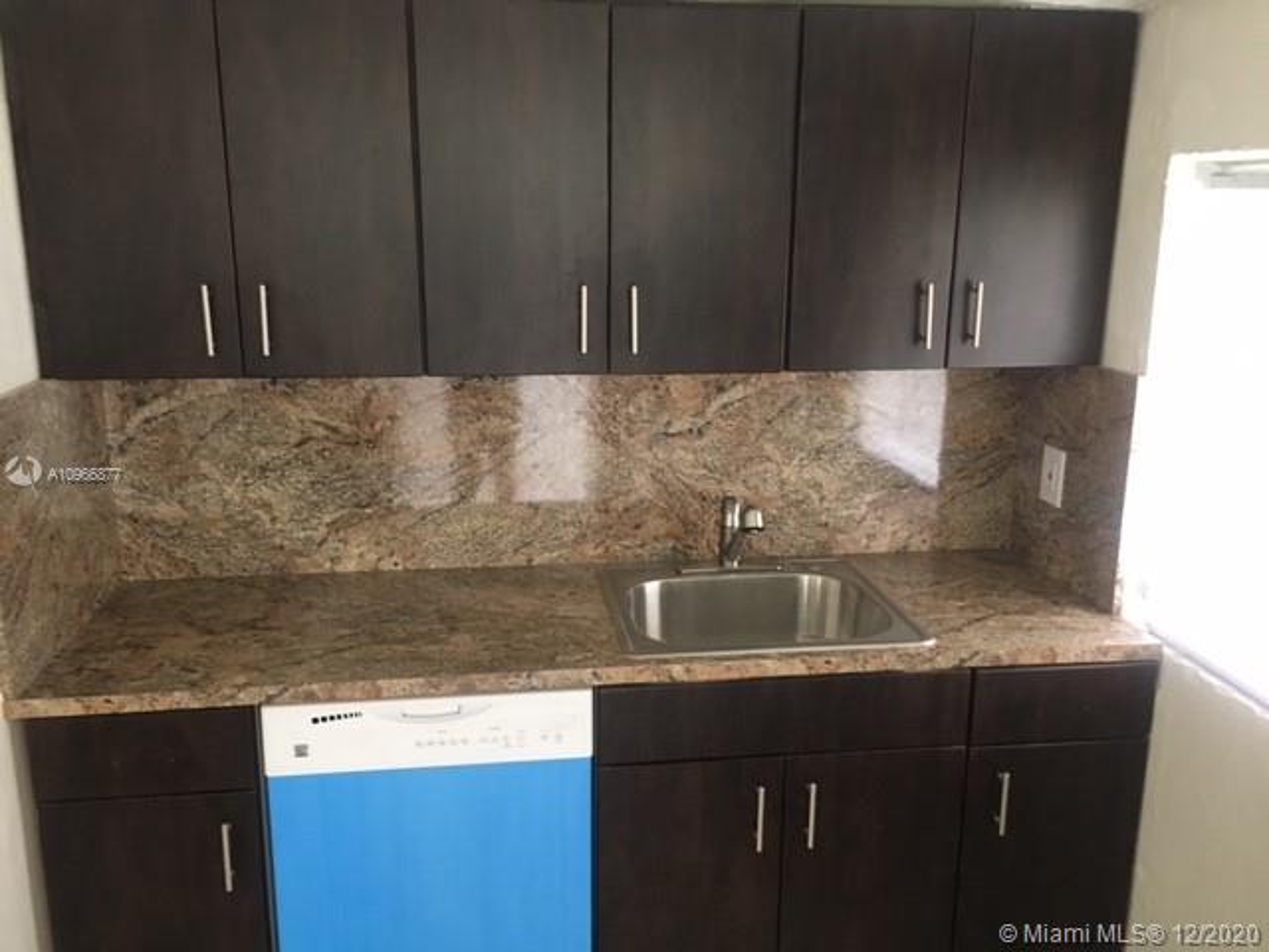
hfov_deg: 61.7
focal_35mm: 29
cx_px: 634
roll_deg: -0.8
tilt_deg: -12.1
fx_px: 1063
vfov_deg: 48.2
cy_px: 476
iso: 160
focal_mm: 4.15
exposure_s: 1/30
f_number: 2.2
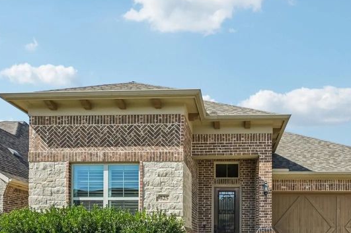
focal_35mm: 27
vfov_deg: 45.6
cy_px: 184
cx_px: 218
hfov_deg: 66.5
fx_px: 263
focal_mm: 14
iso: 250
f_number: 9
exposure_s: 1/640
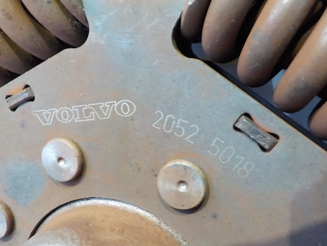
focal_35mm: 30
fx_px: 283
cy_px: 123
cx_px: 164
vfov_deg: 46.8
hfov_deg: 60.0
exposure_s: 1/6
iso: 800
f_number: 3.3
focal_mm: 4.1
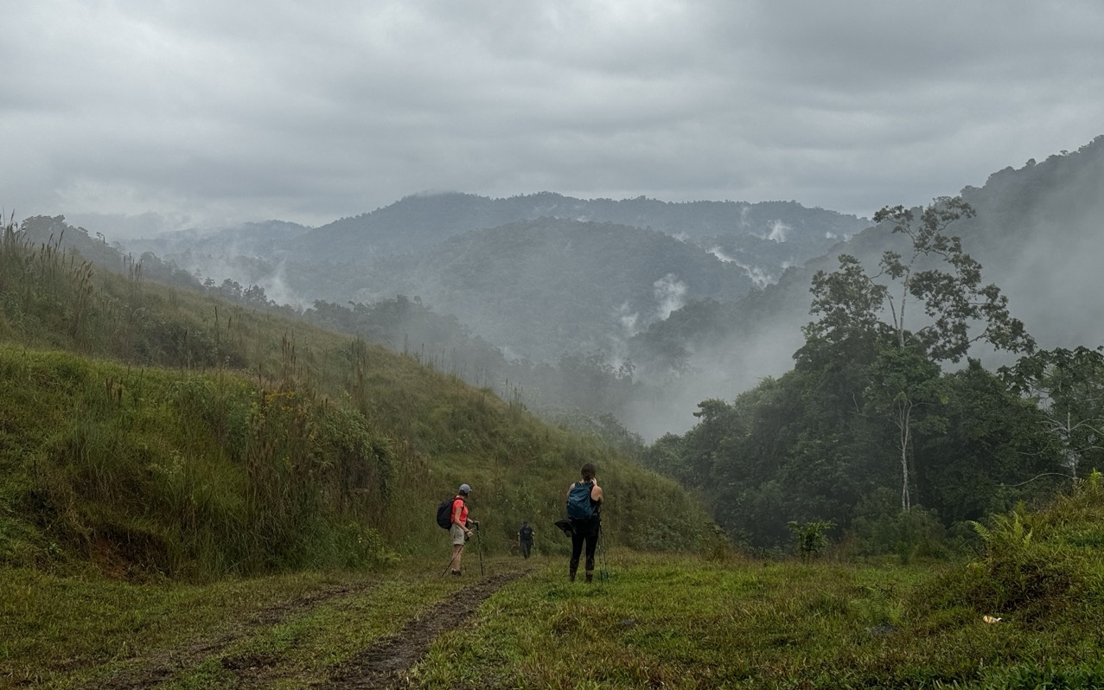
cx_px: 552
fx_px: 1534
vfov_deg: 25.3
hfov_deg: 39.6
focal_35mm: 51
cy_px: 280
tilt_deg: -0.9
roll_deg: +2.2
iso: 64
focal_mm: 6.86
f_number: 1.78
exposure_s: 1/1395
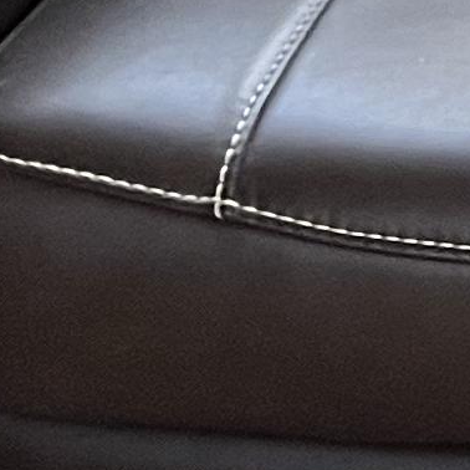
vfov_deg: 6.9
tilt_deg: -19.3
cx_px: 1220
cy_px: -540
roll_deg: +0.7
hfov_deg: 6.7
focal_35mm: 245
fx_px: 3764
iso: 125
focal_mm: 5.7
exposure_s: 1/87
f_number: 1.5
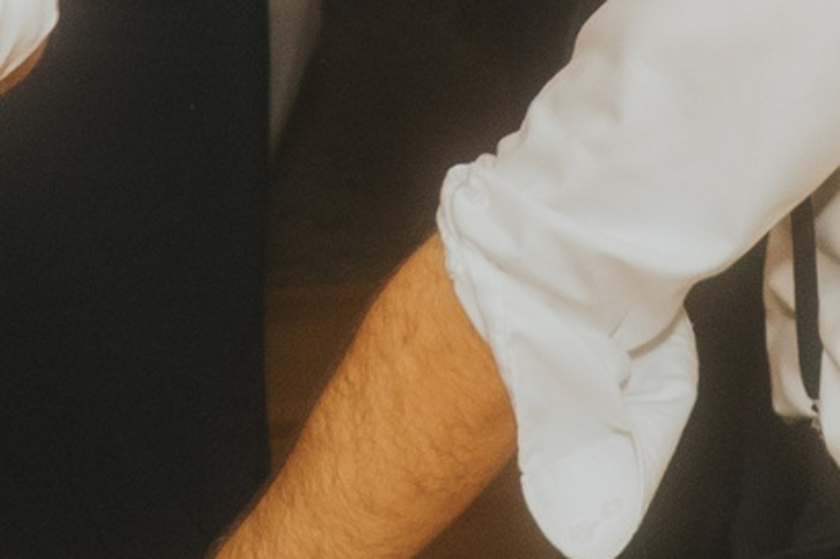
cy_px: -189
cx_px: 207
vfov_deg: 8.6
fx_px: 3638
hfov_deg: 13.1
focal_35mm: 156
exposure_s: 1/125
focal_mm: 12
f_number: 2.8
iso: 500
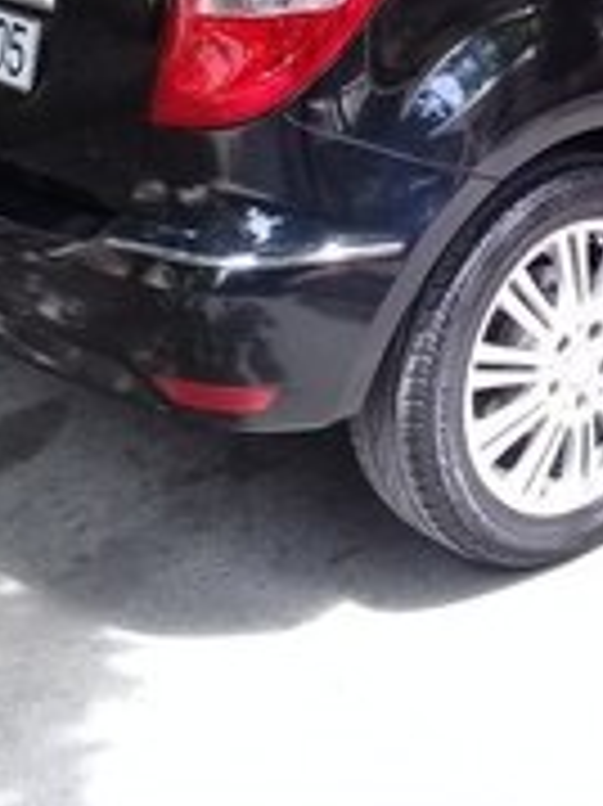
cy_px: -162
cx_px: 598
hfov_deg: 16.8
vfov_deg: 21.2
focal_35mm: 86
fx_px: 2000
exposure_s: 1/120
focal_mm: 3.3
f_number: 2.2
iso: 64
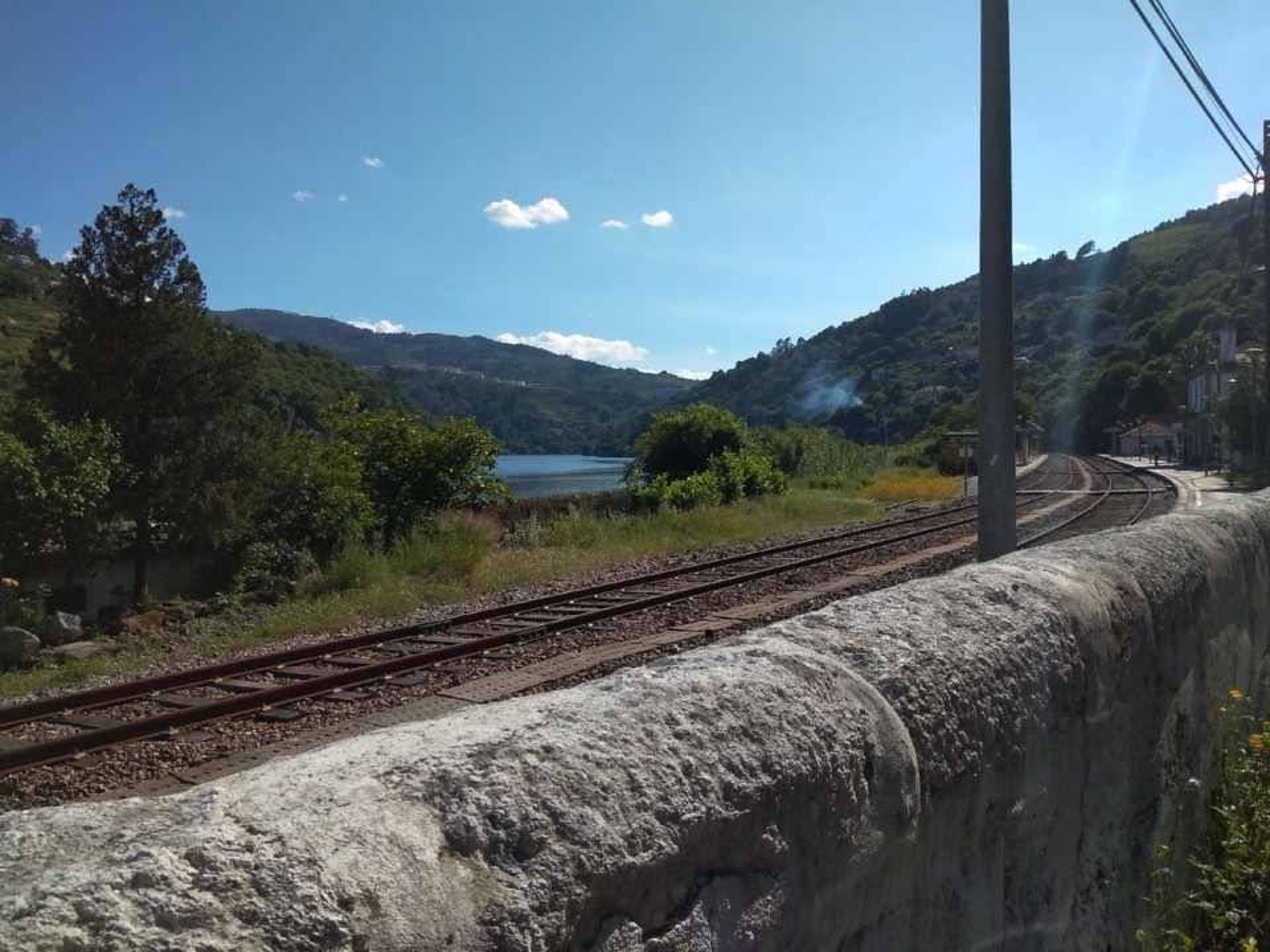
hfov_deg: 67.3
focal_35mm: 26
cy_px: 476
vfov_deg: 53.1
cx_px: 635
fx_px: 954
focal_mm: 3.6
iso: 100
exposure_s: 1/2292
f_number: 1.8
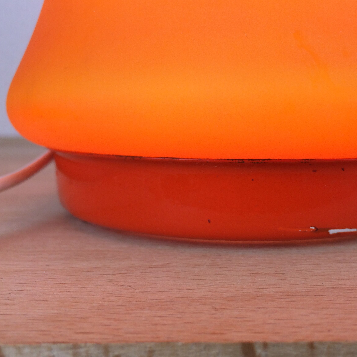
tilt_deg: -6.9
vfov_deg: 46.0
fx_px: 420
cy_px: 178
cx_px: 237
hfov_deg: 45.4
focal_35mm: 36
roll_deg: -0.5
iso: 64
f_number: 2.2
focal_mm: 4.15
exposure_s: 1/100
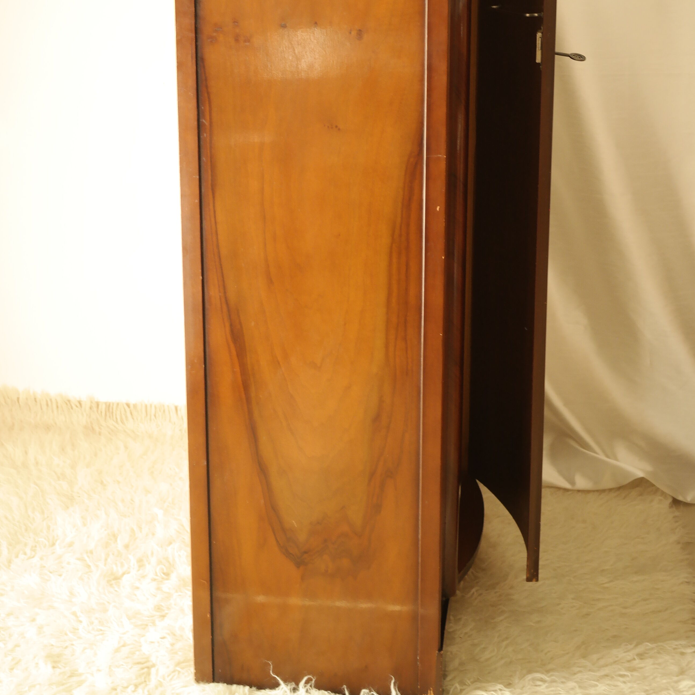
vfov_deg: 30.7
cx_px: 348
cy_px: 192
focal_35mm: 55
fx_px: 1249
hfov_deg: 31.1
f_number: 9
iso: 800
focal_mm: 28
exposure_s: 1/30
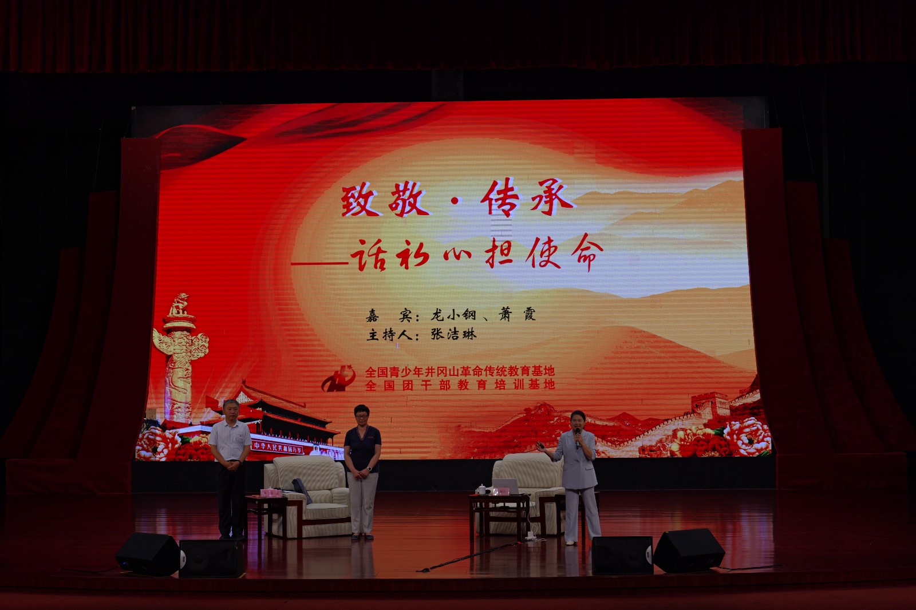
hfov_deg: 33.4
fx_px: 1526
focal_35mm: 60
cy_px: 305
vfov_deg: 22.6
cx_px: 458
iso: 400
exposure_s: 1/160
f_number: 5.6
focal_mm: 60
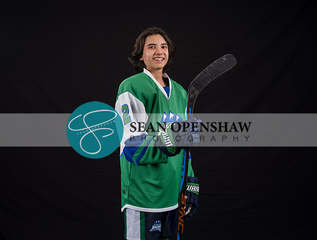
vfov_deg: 27.7
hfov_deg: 35.9
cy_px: 112
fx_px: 487
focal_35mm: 53
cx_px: 125
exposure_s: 1/160
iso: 80
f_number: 2.8
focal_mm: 45.7
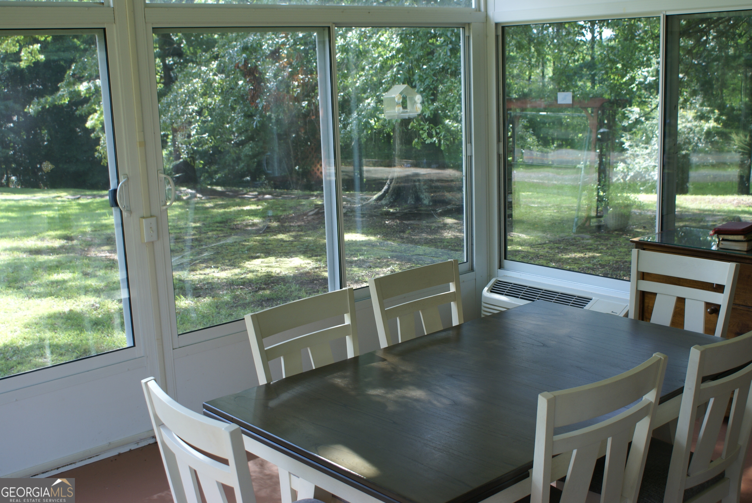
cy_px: 252
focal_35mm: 42
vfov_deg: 32.0
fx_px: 878
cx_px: 376
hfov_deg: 46.4
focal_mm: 28
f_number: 4.5
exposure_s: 1/50
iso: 125
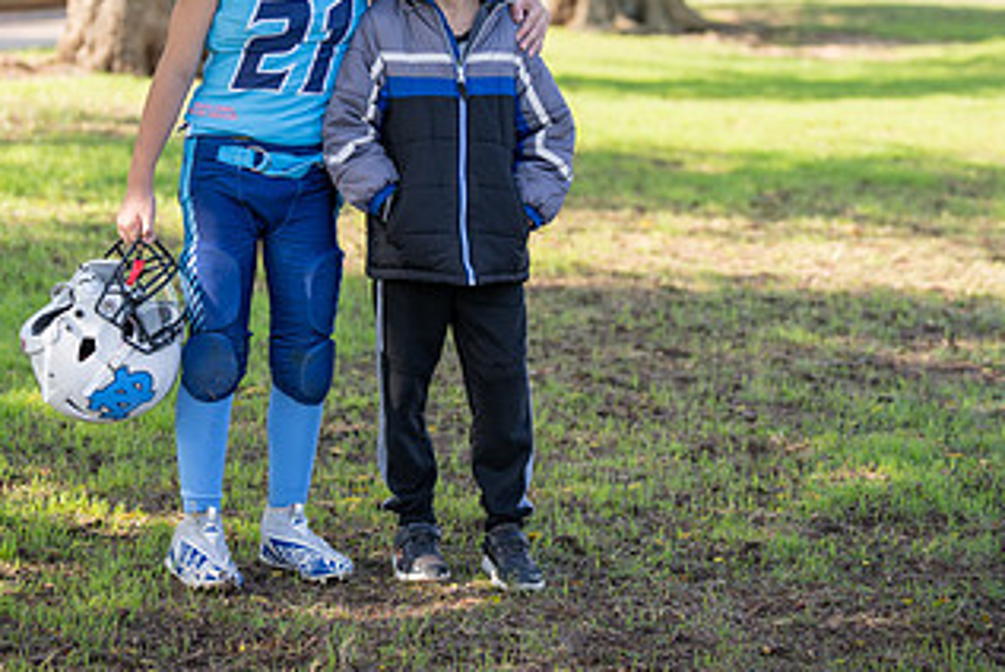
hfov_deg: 16.0
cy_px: 176
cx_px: 415
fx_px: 3577
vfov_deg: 10.7
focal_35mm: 128
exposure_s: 1/500
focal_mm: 70
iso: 100
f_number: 2.8
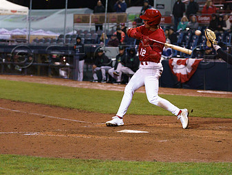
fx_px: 1086
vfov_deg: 9.2
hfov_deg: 12.2
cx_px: 178
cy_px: 50
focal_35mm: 162
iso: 2000
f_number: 2.8
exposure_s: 1/1250
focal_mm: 98
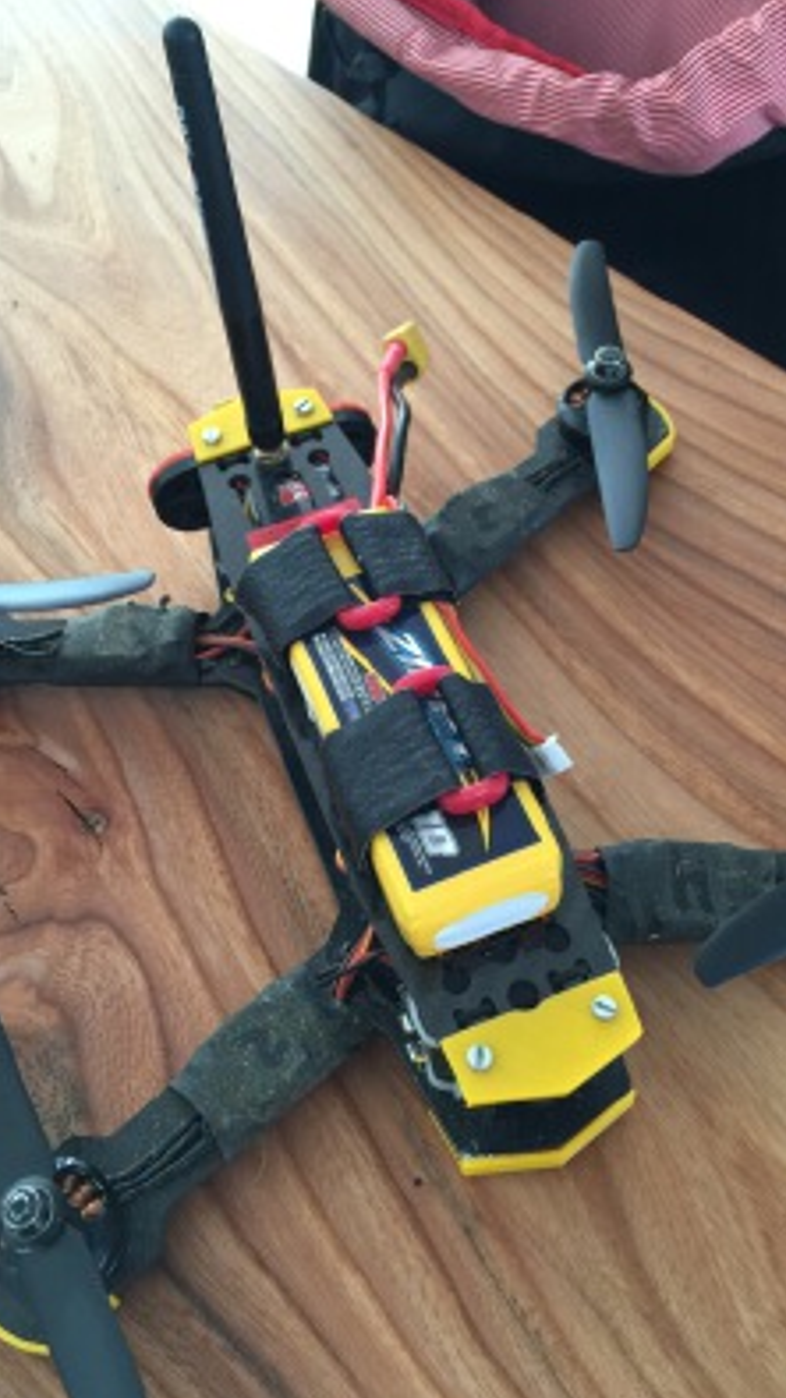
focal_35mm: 32
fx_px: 1186
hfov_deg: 36.6
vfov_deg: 61.0
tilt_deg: -56.0
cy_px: 701
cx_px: 414
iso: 40
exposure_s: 1/15
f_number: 2.2
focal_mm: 4.15
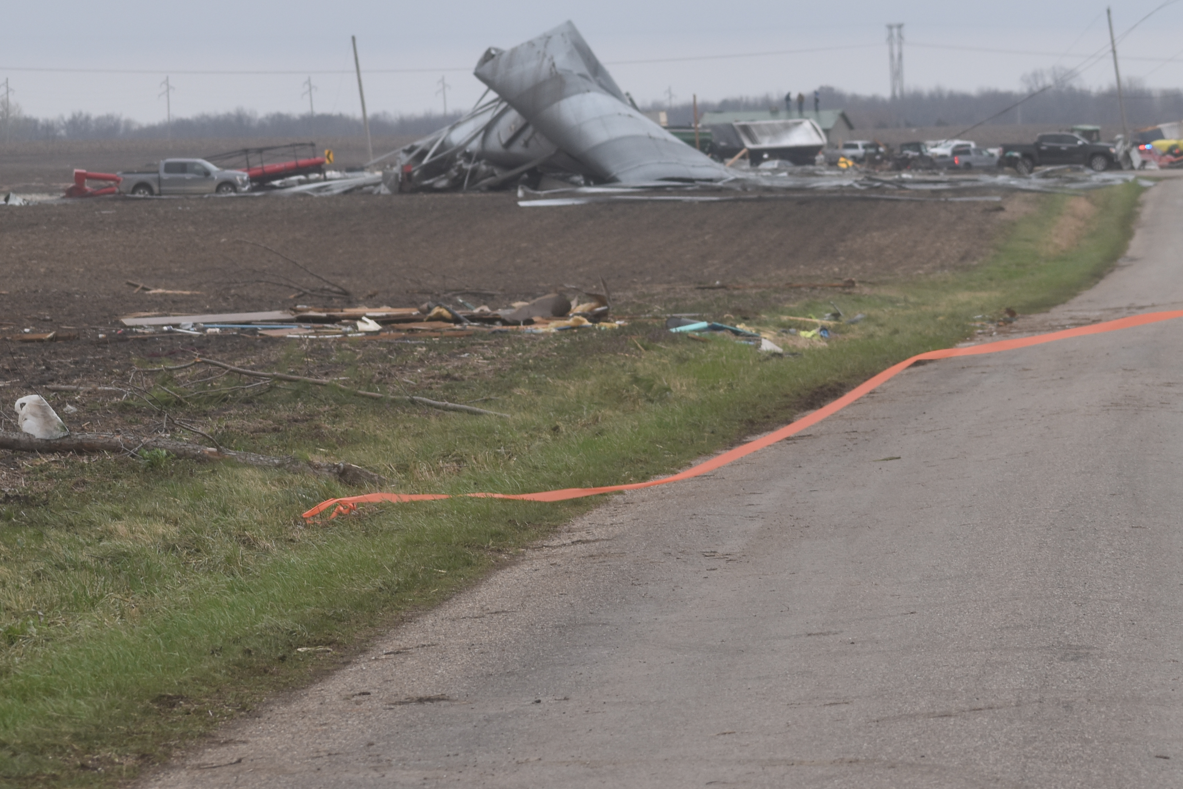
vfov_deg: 5.8
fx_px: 7820
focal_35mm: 238
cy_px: 146
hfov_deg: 8.7
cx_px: 657
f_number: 6.3
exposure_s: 1/500
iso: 200
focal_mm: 92
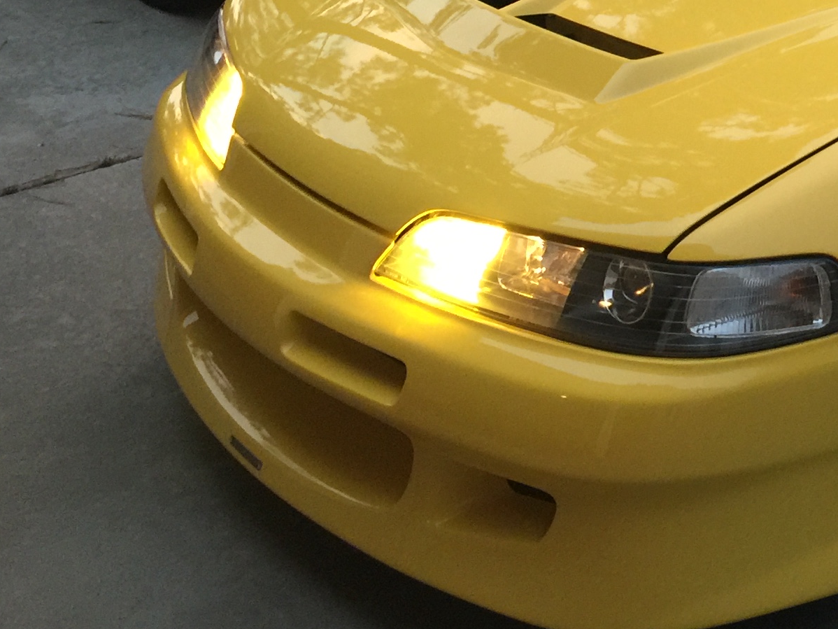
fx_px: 1913
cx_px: 986
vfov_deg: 17.7
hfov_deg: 22.8
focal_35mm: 79
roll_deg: -1.9
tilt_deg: -13.5
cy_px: -140
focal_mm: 4.15
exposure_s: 1/15
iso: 80
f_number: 2.2
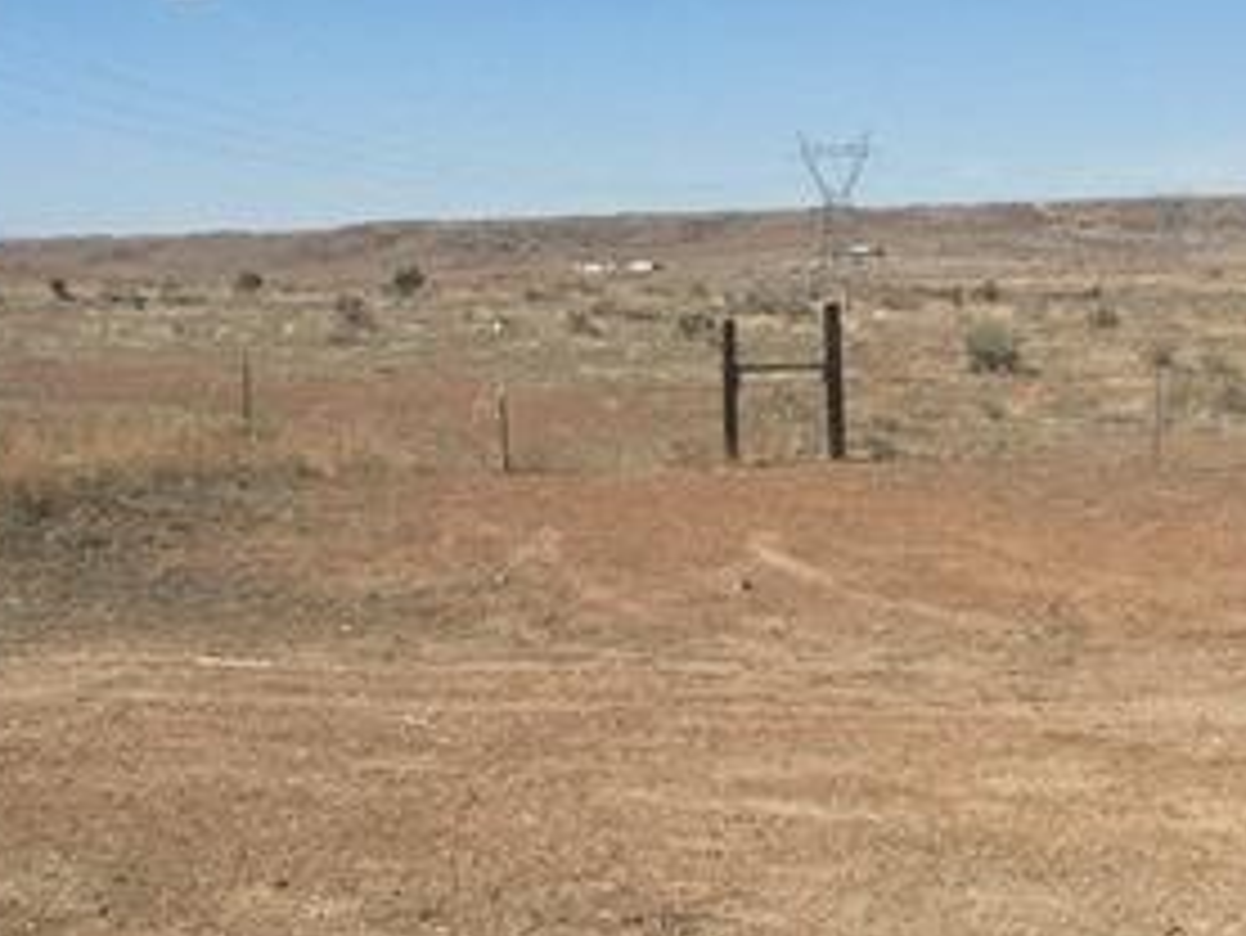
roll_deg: +3.0
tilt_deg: -3.3
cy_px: 382
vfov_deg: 21.9
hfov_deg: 29.0
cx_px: 652
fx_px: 2413
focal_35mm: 67
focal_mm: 4.15
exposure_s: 1/3049
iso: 32
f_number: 2.2
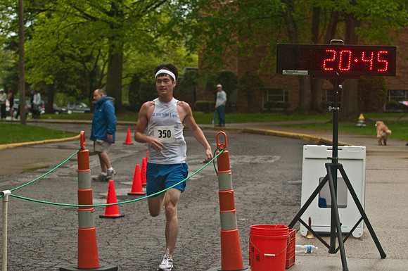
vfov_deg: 13.0
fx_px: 1188
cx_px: 204
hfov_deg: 19.5
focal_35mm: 105
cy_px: 136
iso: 1600
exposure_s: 1/320
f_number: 5.6
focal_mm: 70
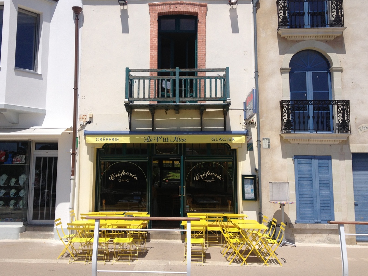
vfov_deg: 36.8
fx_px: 415
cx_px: 174
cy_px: 128
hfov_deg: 47.8
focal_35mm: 39
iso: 50
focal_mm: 4.28
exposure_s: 1/3067
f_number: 2.4
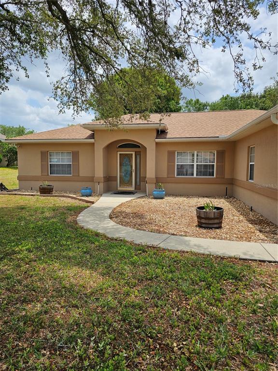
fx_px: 246
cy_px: 186
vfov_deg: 73.9
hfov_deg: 58.9
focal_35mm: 23
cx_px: 139
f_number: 1.7
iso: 10
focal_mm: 6.3
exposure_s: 1/838
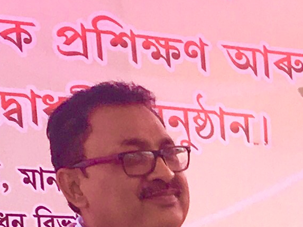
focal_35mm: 204
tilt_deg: +4.7
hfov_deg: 9.3
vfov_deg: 7.1
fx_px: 1786
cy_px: 438
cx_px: 526
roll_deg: +5.2
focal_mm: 4.15
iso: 25
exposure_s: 1/112
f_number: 2.2
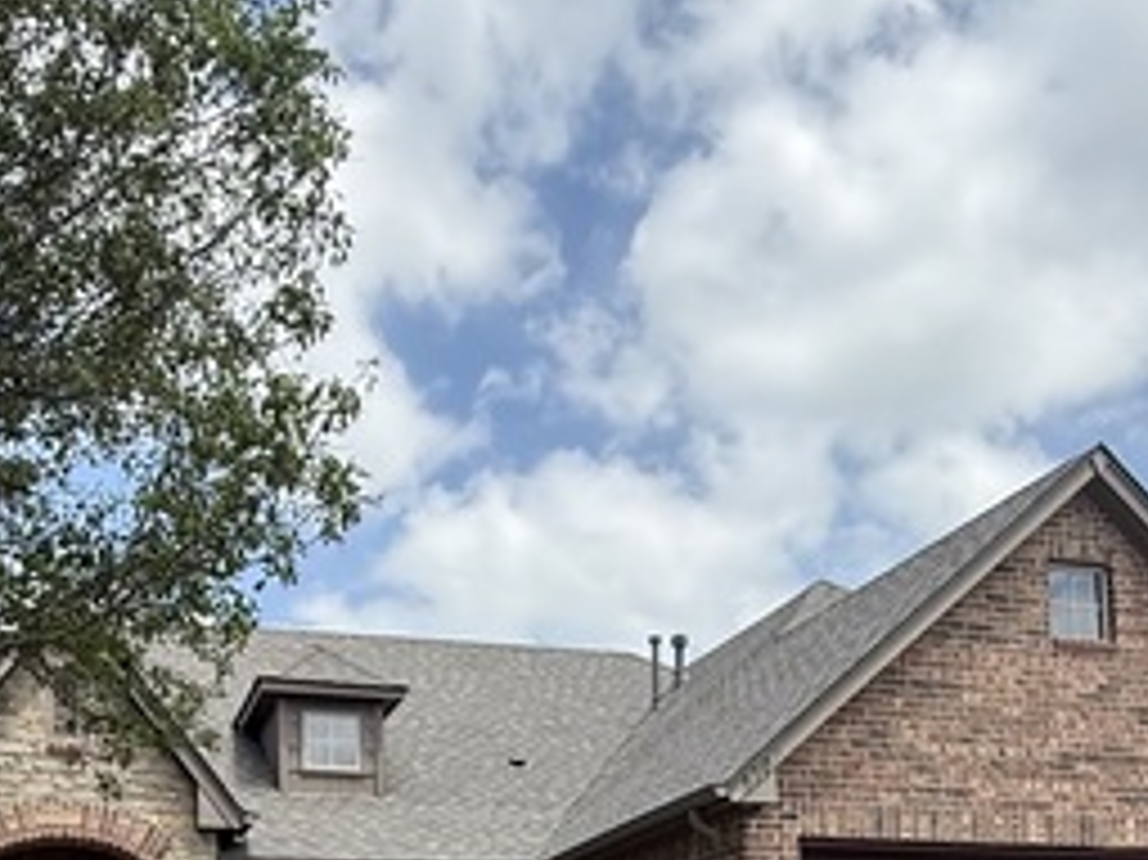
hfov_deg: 42.9
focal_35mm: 44
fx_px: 1459
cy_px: 1004
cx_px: 509
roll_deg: +0.9
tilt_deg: +3.7
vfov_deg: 28.9
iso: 50
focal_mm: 2.22
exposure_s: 1/1431
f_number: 2.2
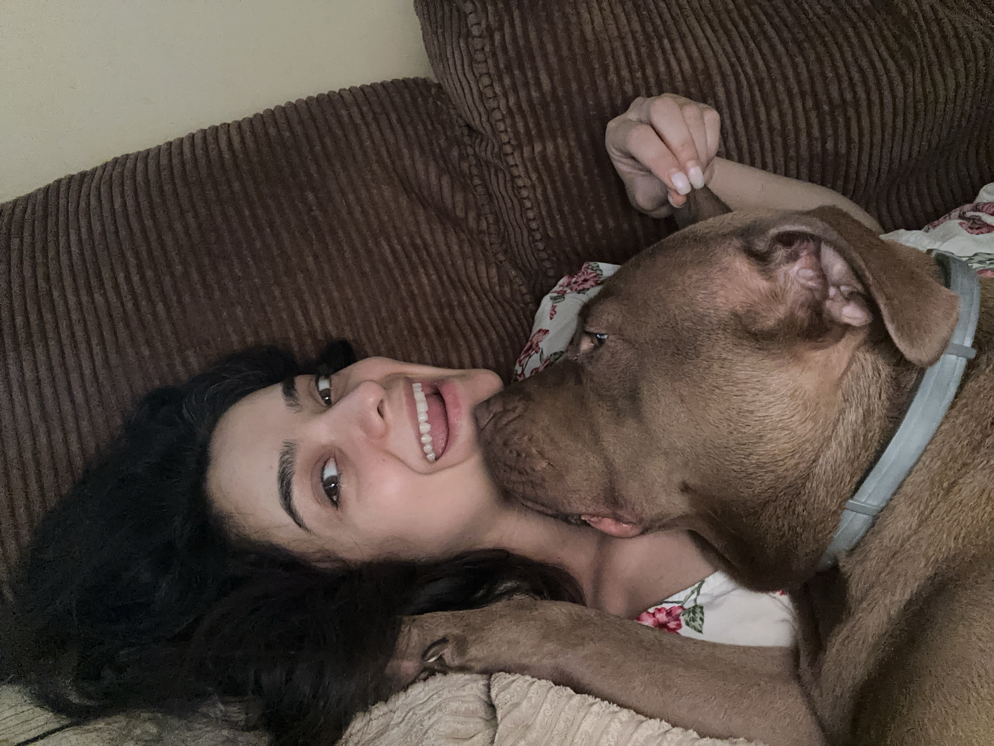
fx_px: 660
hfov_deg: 73.9
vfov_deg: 58.9
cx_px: 497
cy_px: 373
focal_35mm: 23
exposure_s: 1/27
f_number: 1.9
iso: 320
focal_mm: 2.69
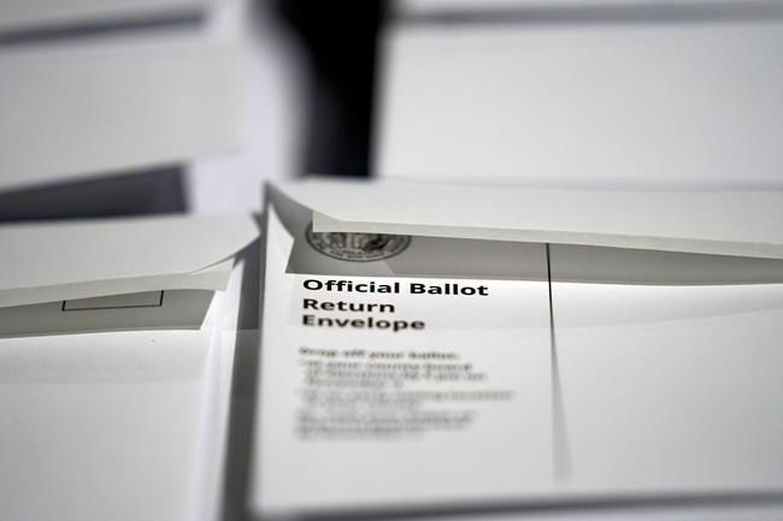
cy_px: 260
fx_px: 4349
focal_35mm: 200
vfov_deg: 6.9
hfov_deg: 10.3
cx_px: 392
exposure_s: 1/250
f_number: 2.8
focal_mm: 200
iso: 800
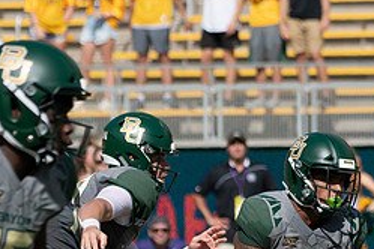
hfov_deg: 2.3
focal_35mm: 882
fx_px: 9162
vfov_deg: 1.6
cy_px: 222
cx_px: 191
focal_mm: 210
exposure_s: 1/1250
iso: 125
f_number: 5.6
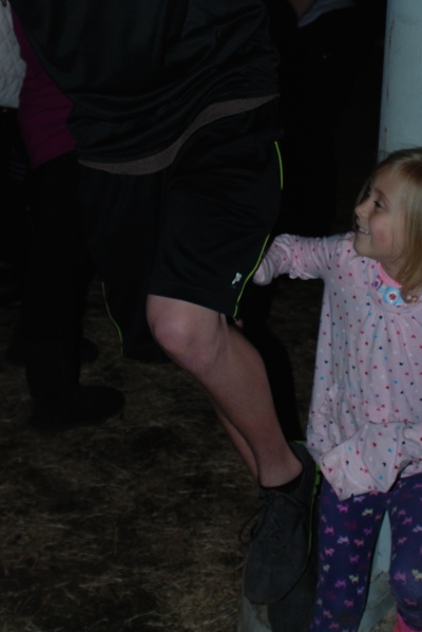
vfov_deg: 32.9
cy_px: 188
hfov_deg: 22.6
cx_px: 273
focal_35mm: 60
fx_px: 1052
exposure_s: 1/60
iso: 200
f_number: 3.8
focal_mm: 20
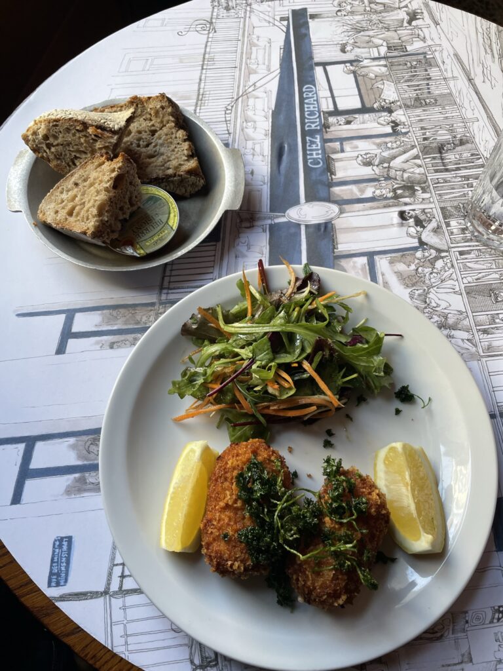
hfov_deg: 53.1
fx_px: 504
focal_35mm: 26
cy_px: 336
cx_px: 252
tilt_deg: -70.2
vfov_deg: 67.3
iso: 64
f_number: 1.6
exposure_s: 1/100
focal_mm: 4.2
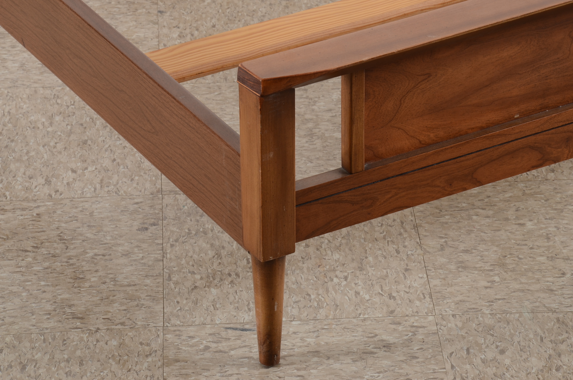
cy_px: 190
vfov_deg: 8.7
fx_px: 2502
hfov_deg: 13.1
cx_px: 286
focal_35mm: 158
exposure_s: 1/125
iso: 160
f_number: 18
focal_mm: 105
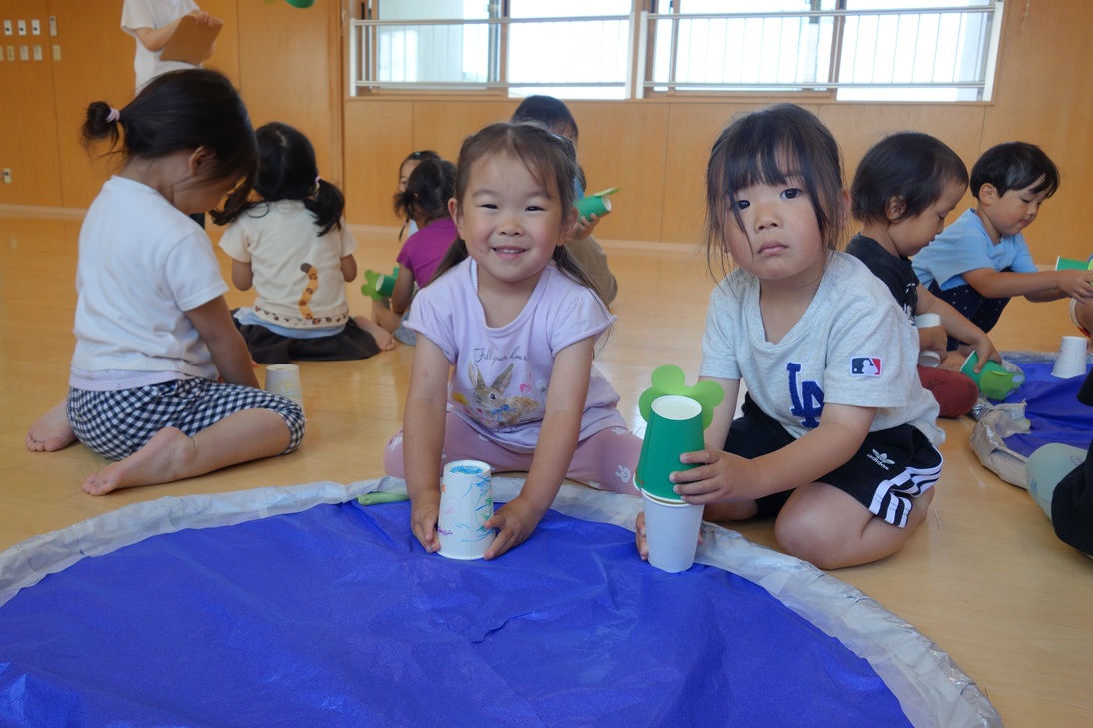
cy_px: 364
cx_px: 546
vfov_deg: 46.4
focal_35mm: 28
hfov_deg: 65.5
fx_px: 850
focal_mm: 10.4
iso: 160
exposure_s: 1/125
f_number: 3.5
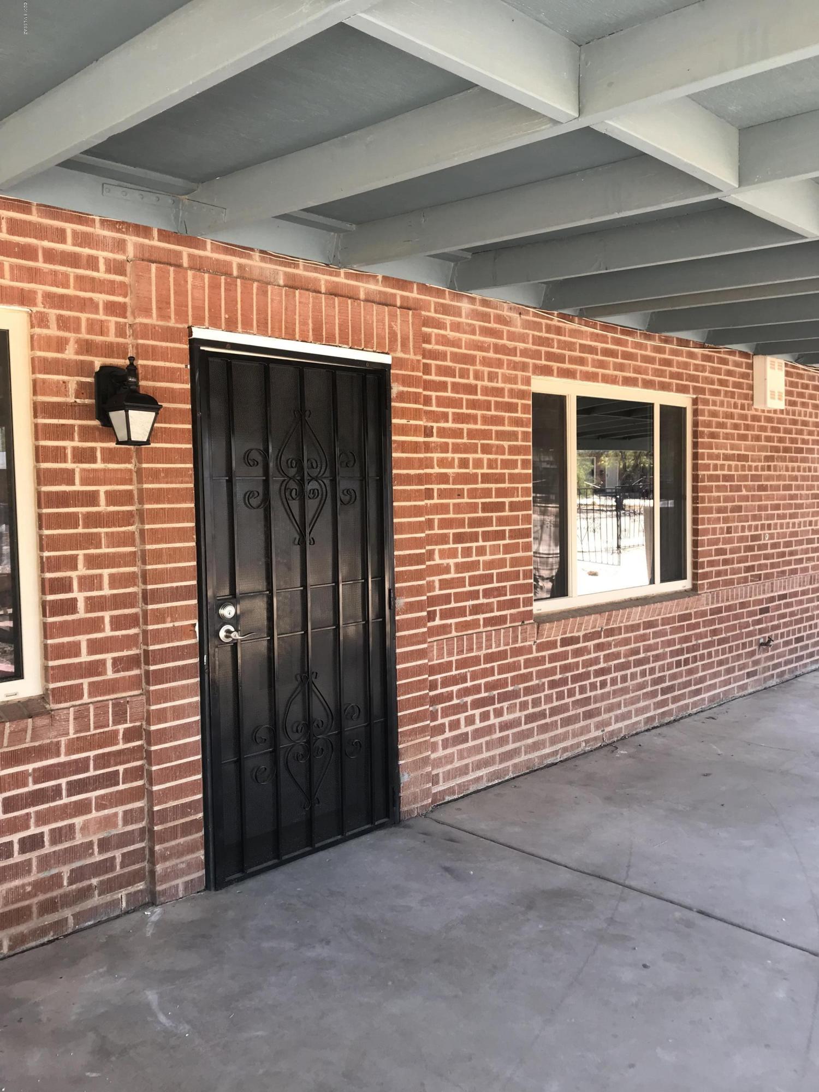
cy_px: 546
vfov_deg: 63.4
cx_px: 410
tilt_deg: -4.1
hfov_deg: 49.7
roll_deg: +1.7
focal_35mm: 28
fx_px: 883
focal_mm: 3.99
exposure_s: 1/112
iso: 20
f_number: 1.8
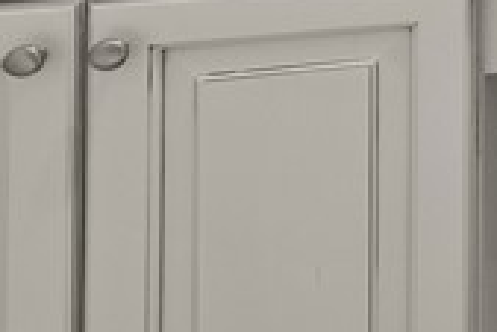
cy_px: -338
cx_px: 1150
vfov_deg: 14.6
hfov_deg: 15.7
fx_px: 1064
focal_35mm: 77
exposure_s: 1/15
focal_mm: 12
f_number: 7.1
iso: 2000
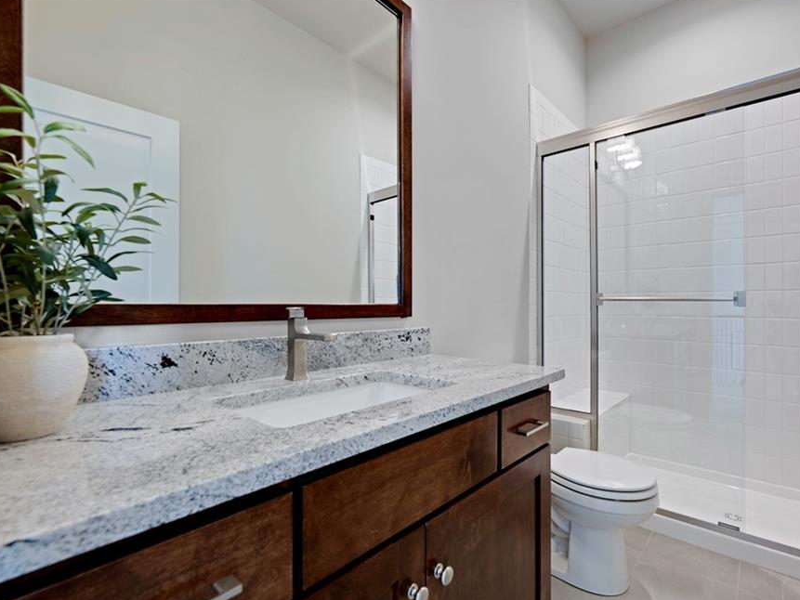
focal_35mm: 17
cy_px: 310
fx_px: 383
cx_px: 449
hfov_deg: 92.0
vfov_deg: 76.1
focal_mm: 14.5
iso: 100
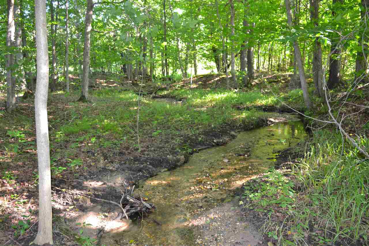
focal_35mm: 27
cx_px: 184
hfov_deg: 67.4
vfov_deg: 47.9
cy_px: 123
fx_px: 277
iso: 900
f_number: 3.5
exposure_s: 1/60
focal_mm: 18
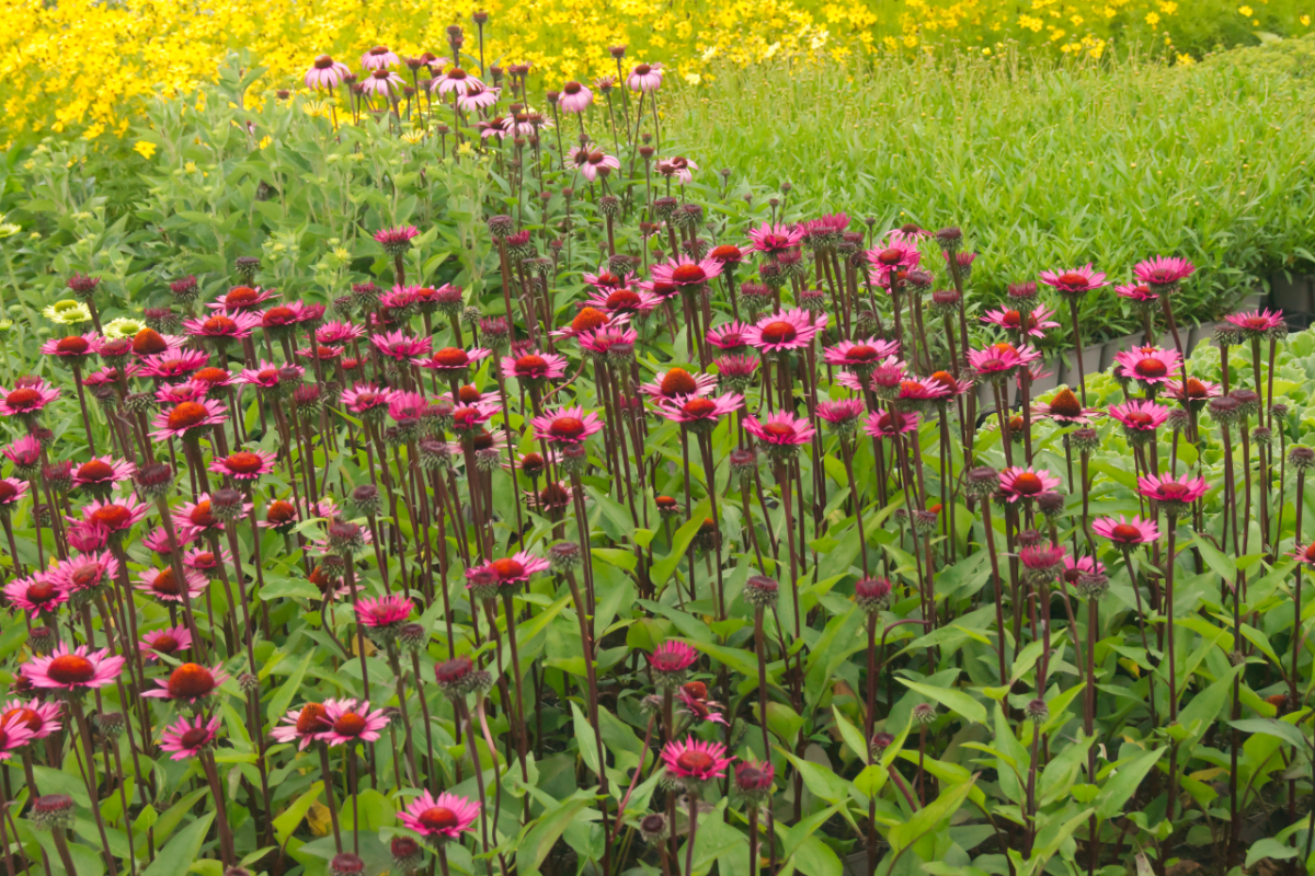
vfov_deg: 16.6
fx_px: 3013
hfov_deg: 24.6
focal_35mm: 82
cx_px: 658
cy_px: 438
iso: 2500
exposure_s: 1/400
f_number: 10
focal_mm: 55
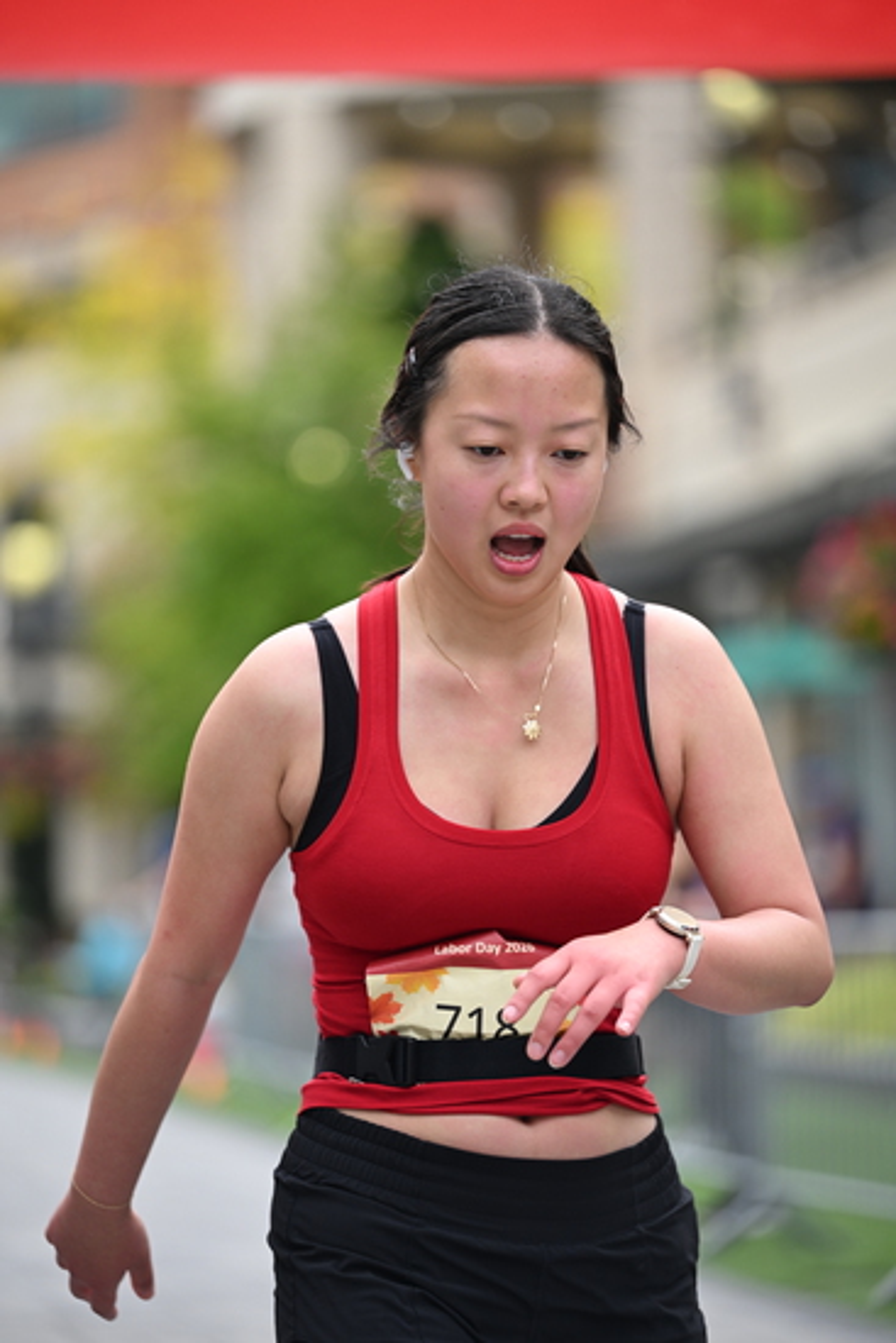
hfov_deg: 9.5
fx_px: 5410
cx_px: 448
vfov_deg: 14.1
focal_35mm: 145
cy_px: 672
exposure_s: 1/2500
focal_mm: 145
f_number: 2.8
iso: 640
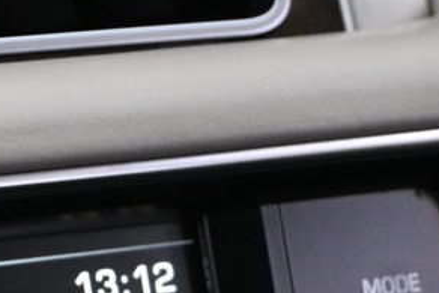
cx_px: -269
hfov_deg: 7.3
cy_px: 575
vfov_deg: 4.9
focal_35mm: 275
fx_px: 3352
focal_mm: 33
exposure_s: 1/30
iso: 1800
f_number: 5
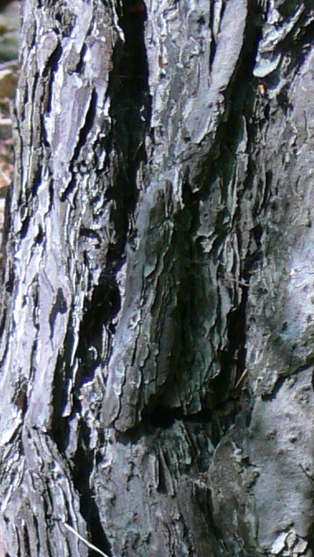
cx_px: 469
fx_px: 4661
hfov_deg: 3.8
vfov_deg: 6.8
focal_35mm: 315
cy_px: 689
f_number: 3.2
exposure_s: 1/40
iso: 80
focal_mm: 12.7
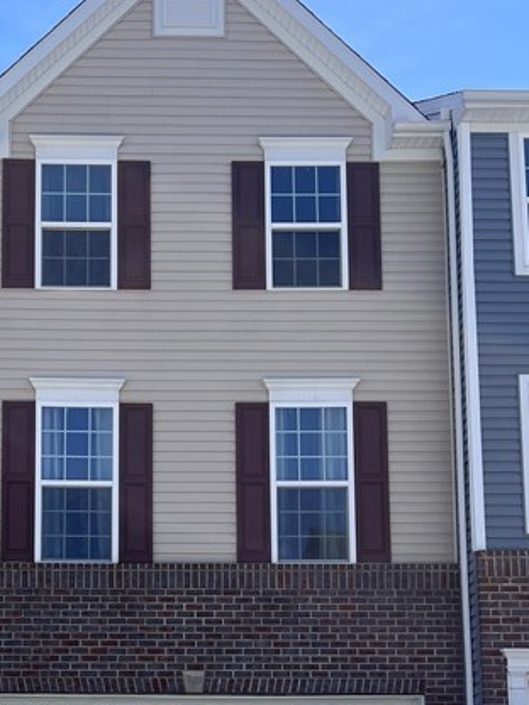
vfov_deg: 29.3
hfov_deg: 22.6
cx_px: 90
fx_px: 1304
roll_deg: +0.5
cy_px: 598
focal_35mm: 64
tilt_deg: +9.8
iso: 50
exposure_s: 1/4831
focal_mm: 5.7
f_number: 1.5
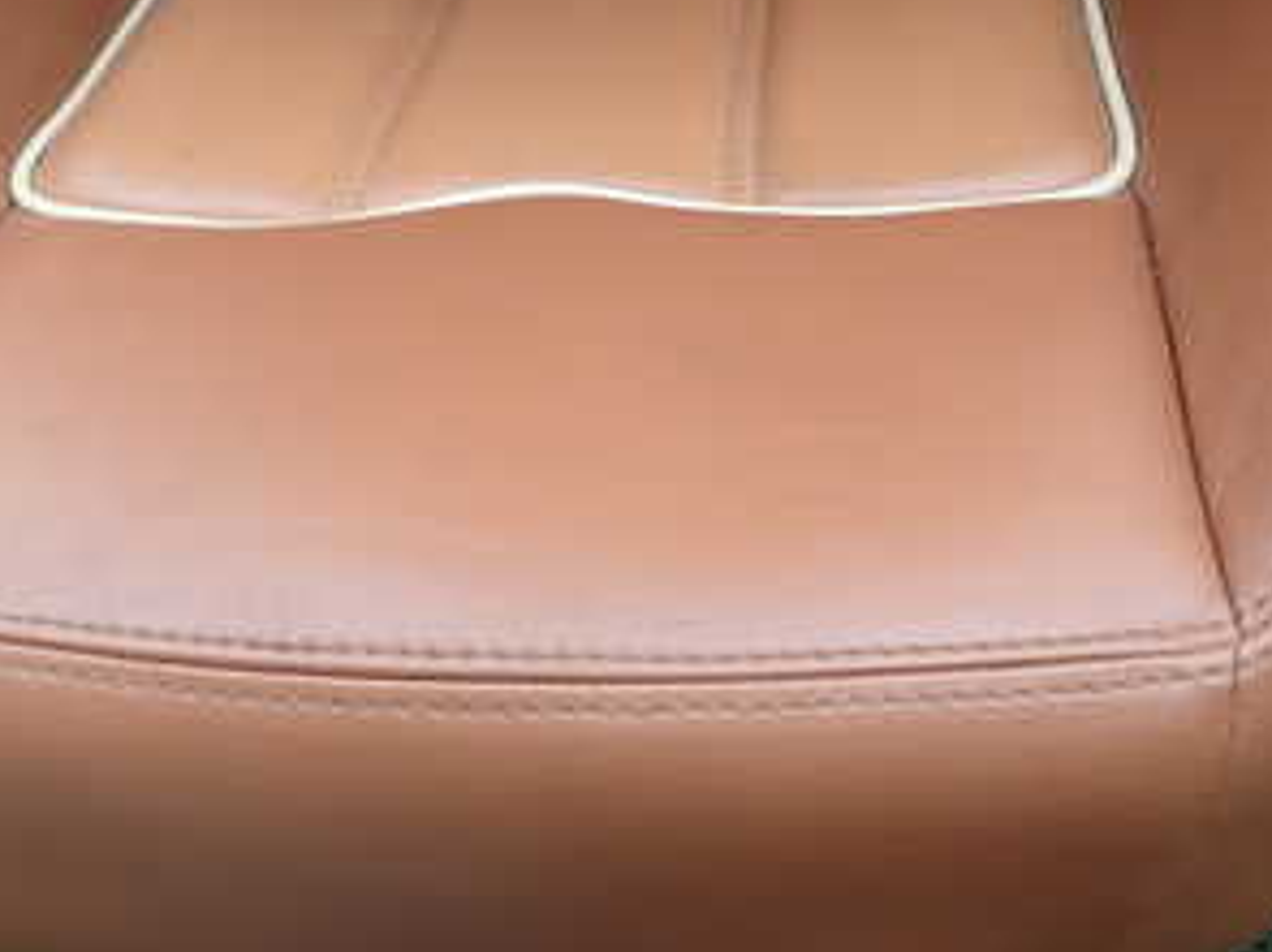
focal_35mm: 61
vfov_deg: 23.6
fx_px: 2241
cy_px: 177
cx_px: 522
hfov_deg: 31.6
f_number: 3.2
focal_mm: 5.4
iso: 100
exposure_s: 1/160
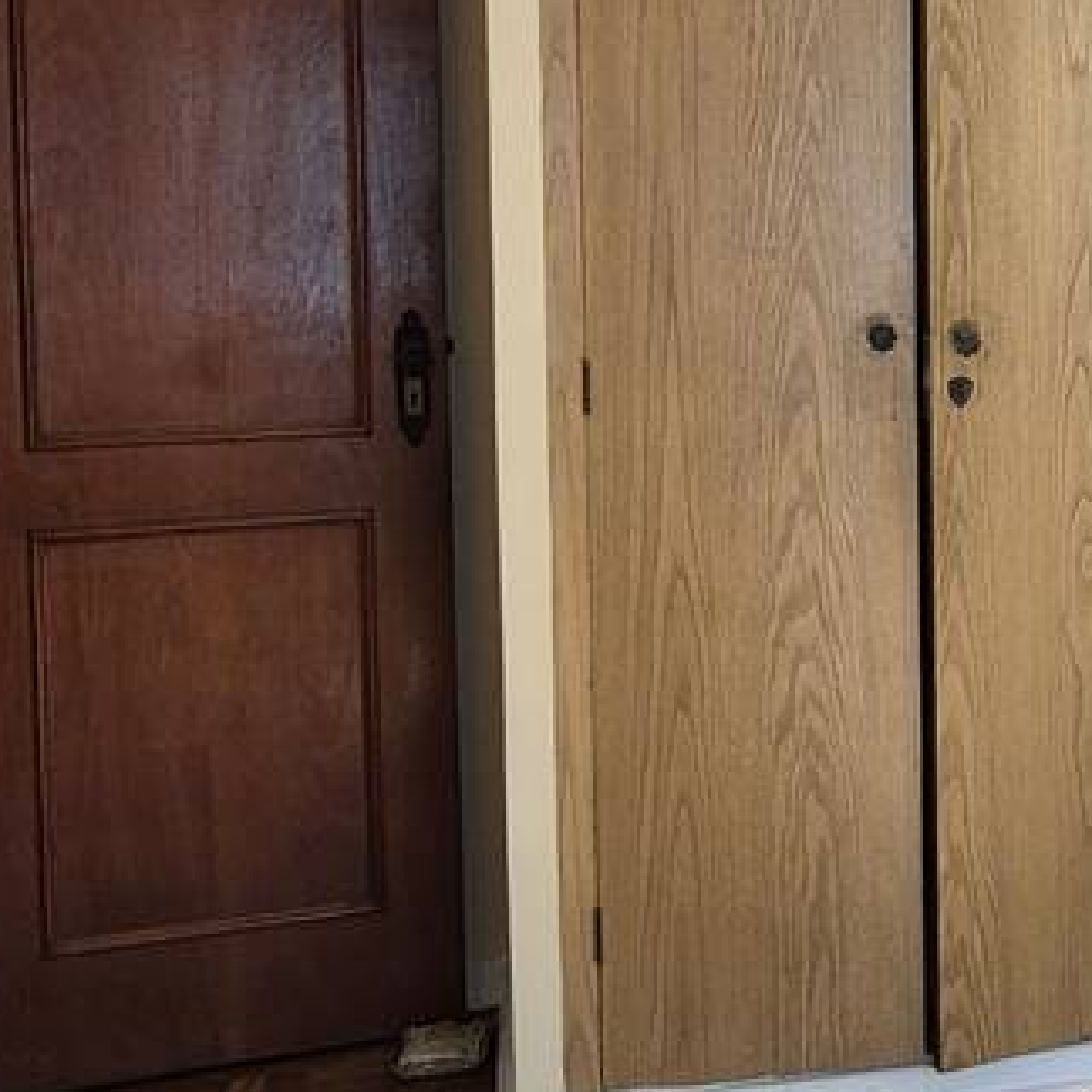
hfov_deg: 31.5
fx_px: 1820
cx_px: 1028
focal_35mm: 51
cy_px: 246
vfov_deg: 32.6
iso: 64
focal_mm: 2.2
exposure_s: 1/120
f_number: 2.2
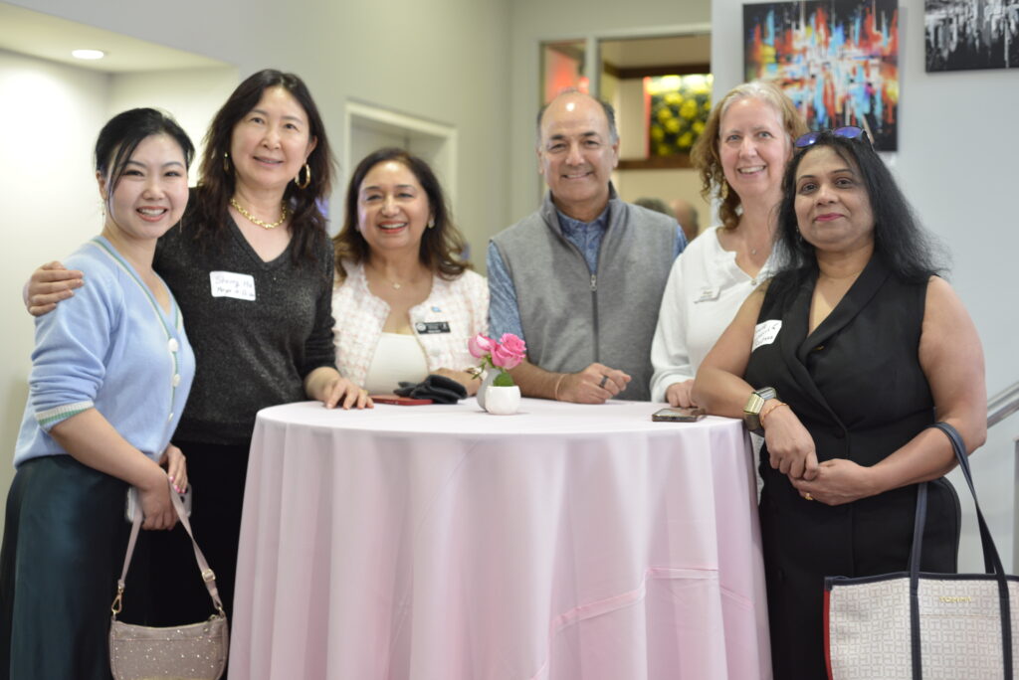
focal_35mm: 50
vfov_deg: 27.0
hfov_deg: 39.6
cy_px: 340
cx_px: 510
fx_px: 1416
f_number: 3.5
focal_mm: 50
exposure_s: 1/50
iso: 800
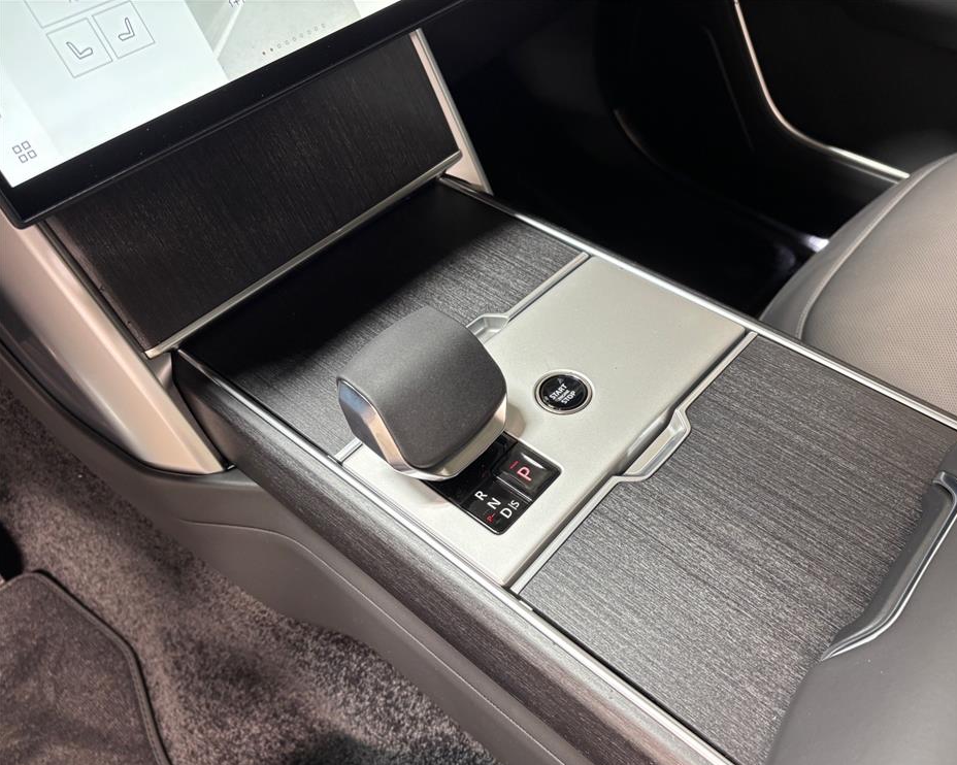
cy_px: 395
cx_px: 526
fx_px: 793
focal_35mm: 28
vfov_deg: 51.5
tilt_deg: -49.9
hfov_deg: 62.1
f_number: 1.6
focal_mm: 5.96
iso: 125
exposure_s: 1/75
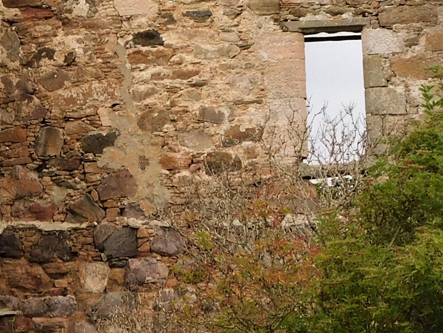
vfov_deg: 10.3
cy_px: -68
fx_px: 1817
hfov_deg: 13.7
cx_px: 28
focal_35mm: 142
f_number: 3.5
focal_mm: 6.3
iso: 125
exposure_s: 1/400
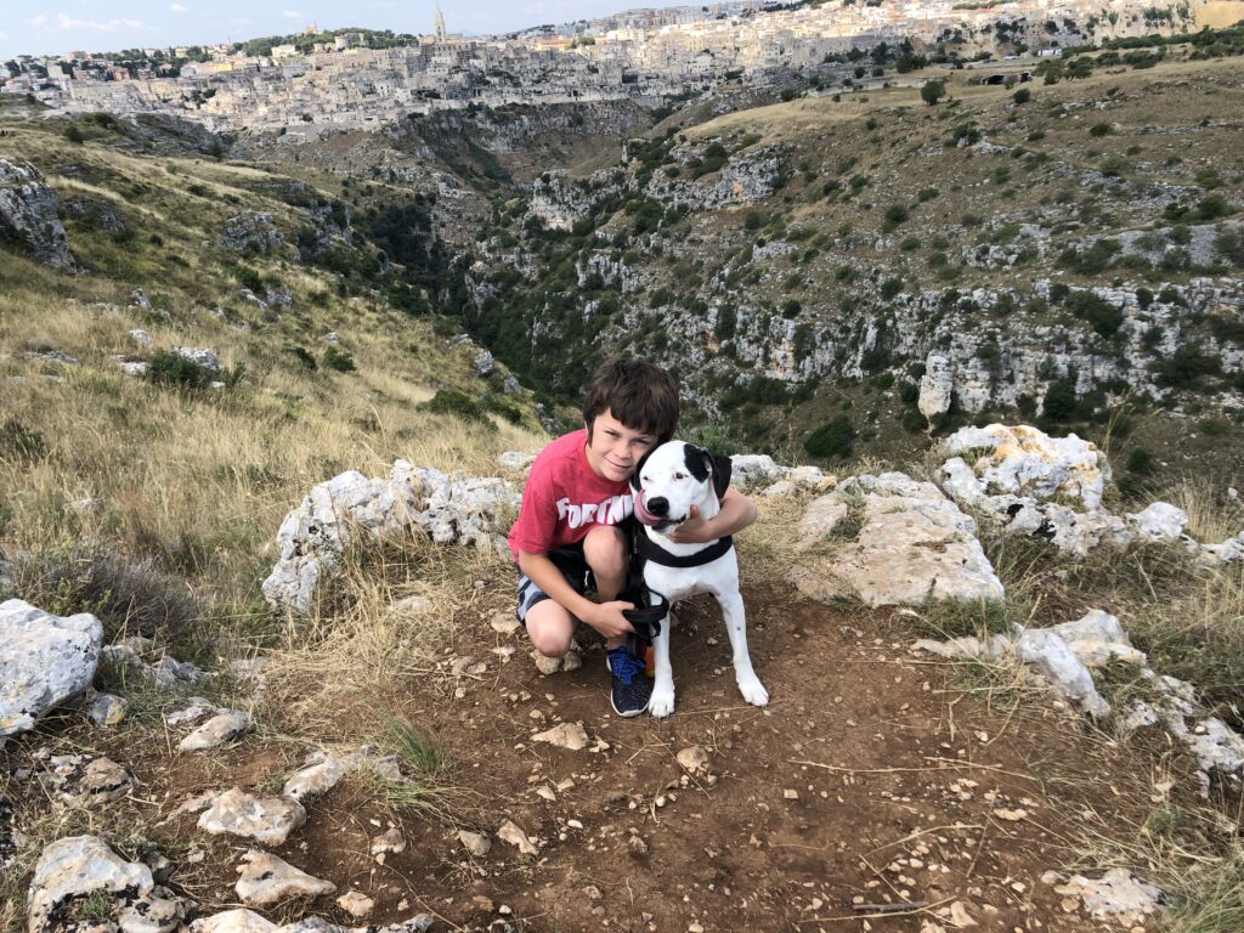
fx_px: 1006
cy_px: 466
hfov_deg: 63.4
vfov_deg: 49.7
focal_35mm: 28
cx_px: 622
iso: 20
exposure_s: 1/1033
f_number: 1.8
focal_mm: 4
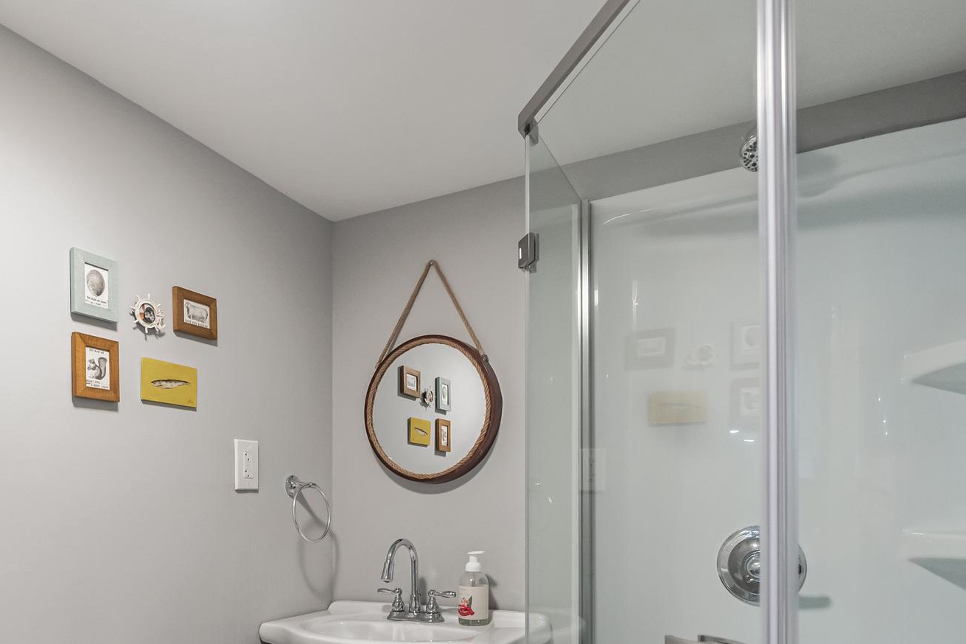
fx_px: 671
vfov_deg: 49.0
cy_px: 493
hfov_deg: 71.2
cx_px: 420
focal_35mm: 25
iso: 1600
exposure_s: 1/60
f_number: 4
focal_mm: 16
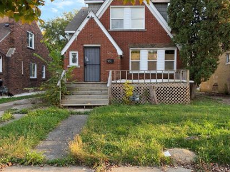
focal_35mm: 29
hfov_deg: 61.7
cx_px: 117
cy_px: 85
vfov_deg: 48.2
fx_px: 193
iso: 100
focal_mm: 6.93
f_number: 1.8
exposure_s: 1/534
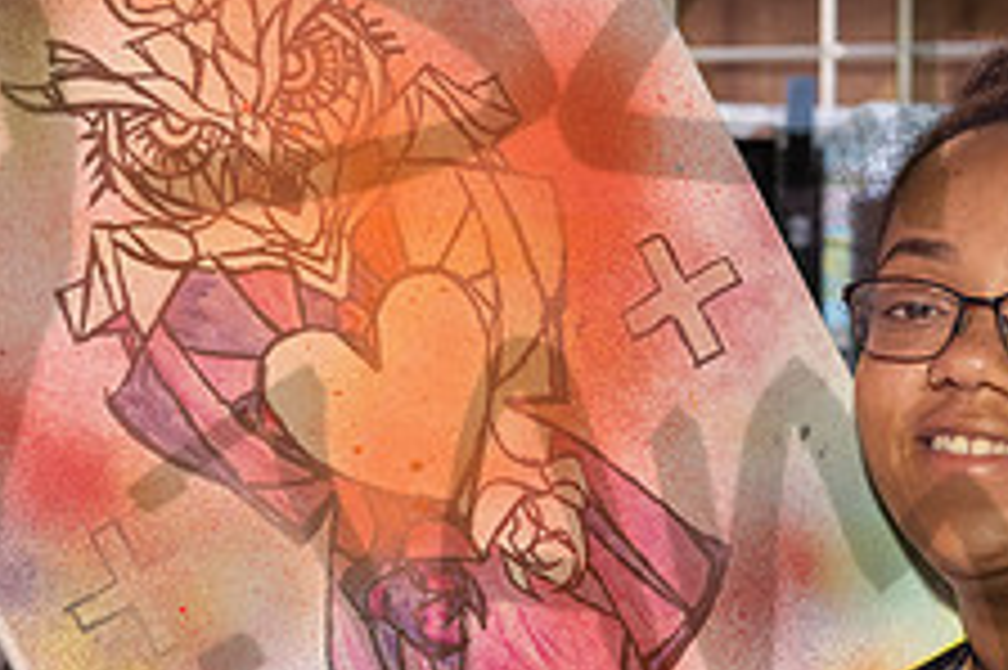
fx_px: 3301
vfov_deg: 11.5
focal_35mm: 118
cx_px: 652
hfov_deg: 17.3
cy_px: 596
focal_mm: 40
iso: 2000
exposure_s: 1/200
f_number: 4.5
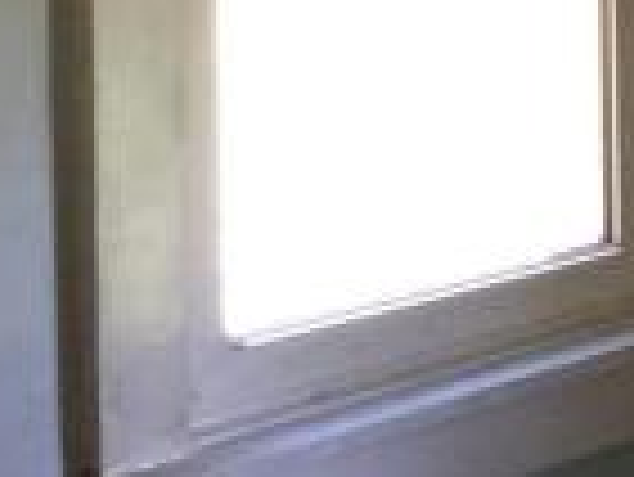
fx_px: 3849
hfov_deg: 8.1
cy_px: -81
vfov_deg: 7.0
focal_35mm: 210
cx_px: 1893
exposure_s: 1/30
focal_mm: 4.15
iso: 100
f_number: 2.2
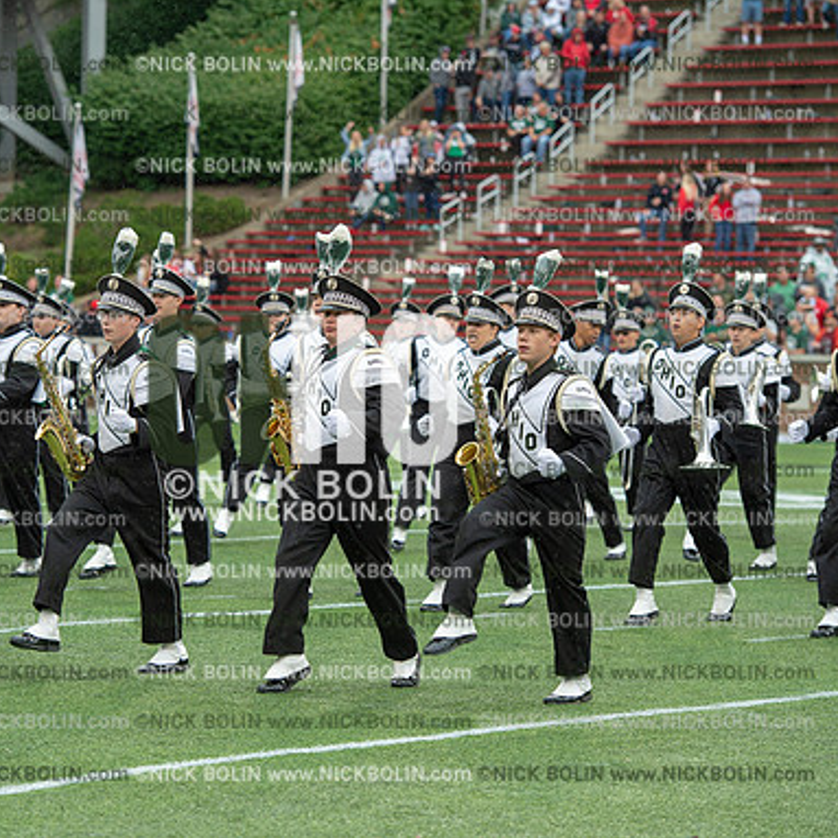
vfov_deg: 11.1
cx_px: 302
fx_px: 4300
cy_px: 418
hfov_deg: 11.1
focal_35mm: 157
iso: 400
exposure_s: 1/500
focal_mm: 122
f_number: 4
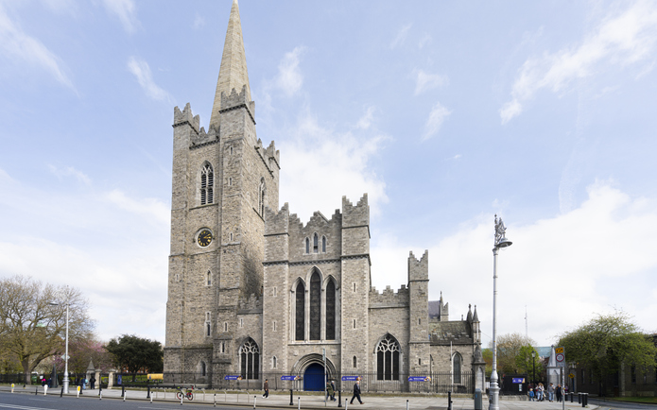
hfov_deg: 94.4
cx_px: 320
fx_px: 304
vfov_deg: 67.9
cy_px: 197
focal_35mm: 17
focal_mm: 16
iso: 125
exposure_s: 1/160
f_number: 11
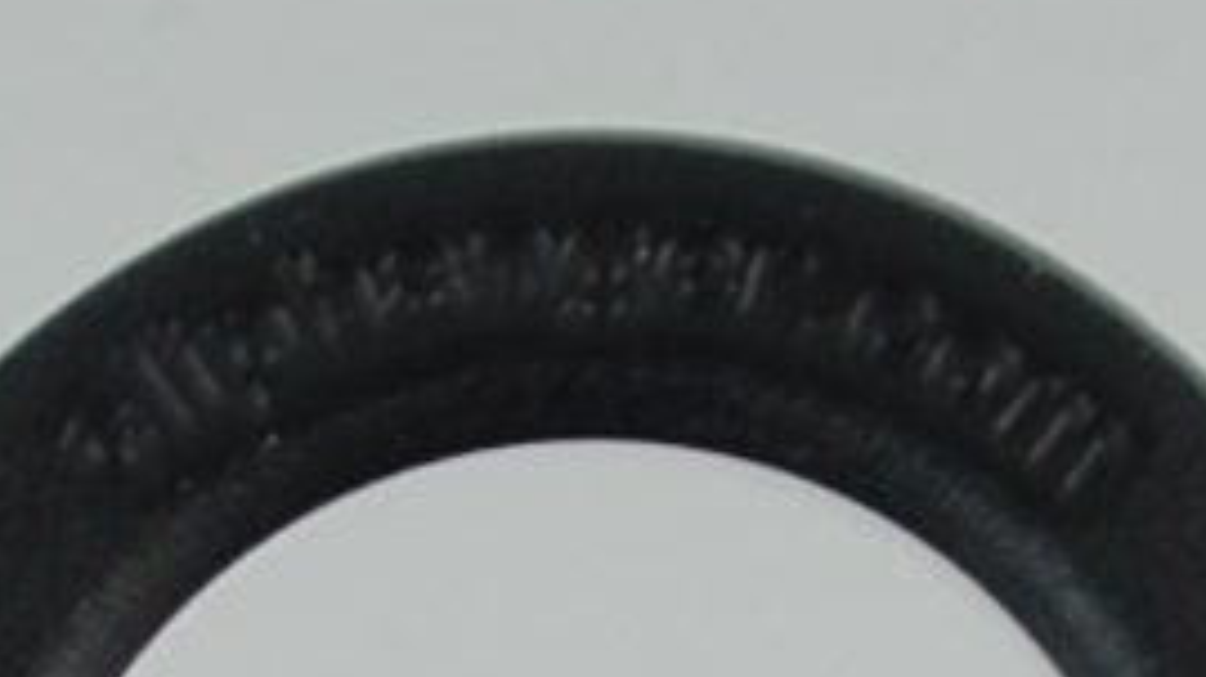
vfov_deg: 2.2
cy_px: 4631
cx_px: 874
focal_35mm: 526
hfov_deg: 4.1
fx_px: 16812
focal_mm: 40
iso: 400
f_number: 5.3
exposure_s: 1/30
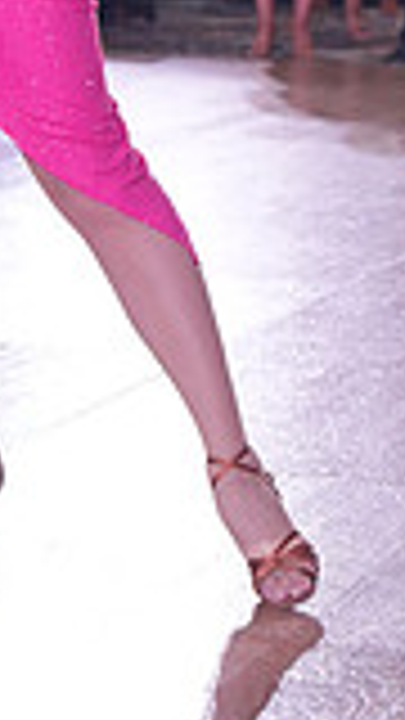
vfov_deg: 9.3
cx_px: 295
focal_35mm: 228
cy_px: -176
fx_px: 4353
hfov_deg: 5.3
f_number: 4
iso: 1600
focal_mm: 60
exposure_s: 1/500
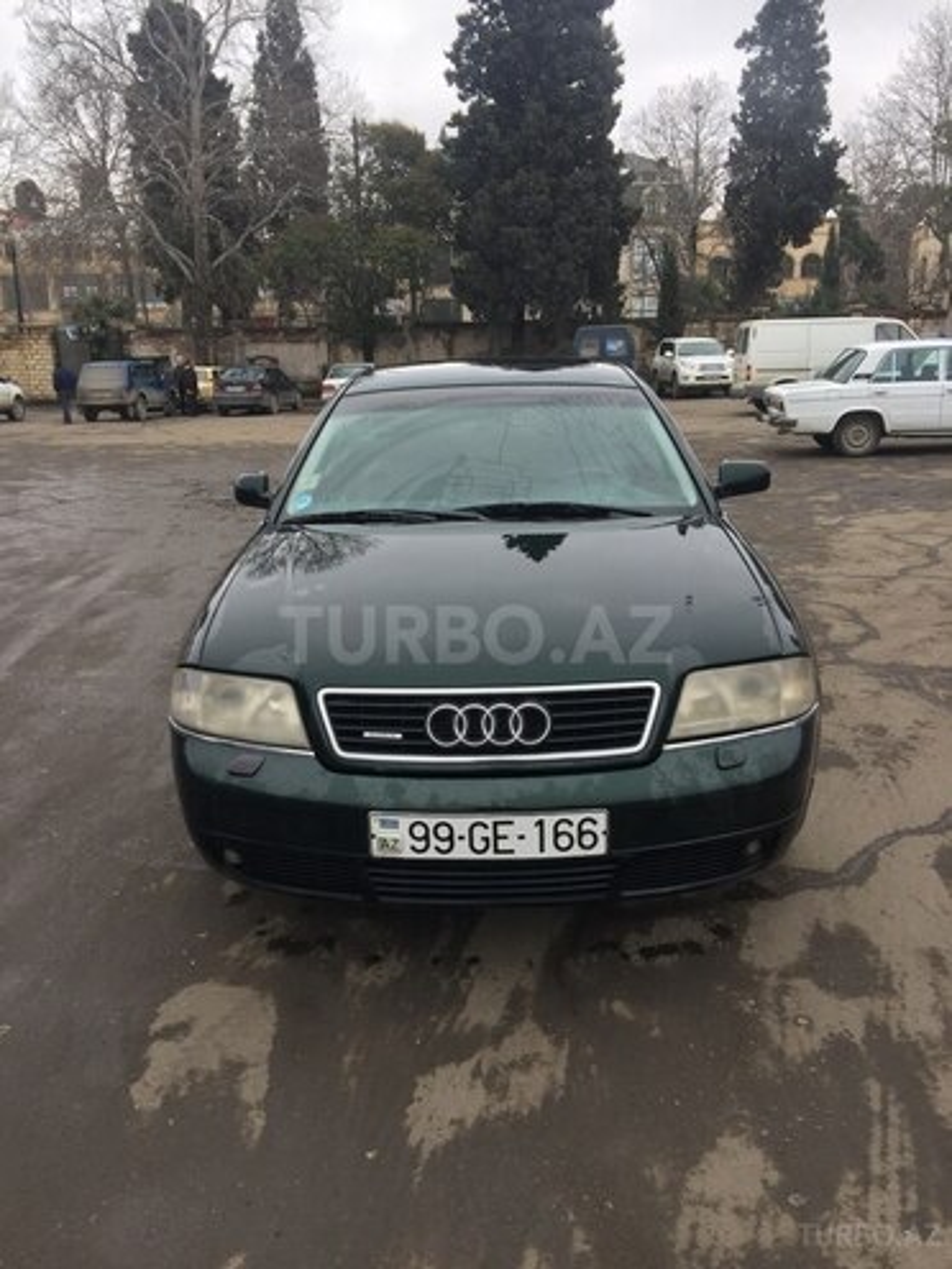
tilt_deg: -12.6
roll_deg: +0.1
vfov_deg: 61.7
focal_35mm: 29
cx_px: 476
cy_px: 634
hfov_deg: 48.2
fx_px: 1063
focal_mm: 4.15
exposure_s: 1/210
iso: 32
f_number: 2.2
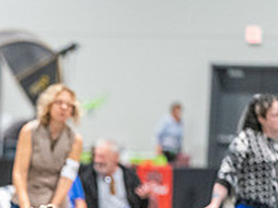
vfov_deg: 3.6
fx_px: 3296
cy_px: 284
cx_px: -63
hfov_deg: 4.8
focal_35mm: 411
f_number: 2.8
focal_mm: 137
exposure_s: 1/250
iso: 6400
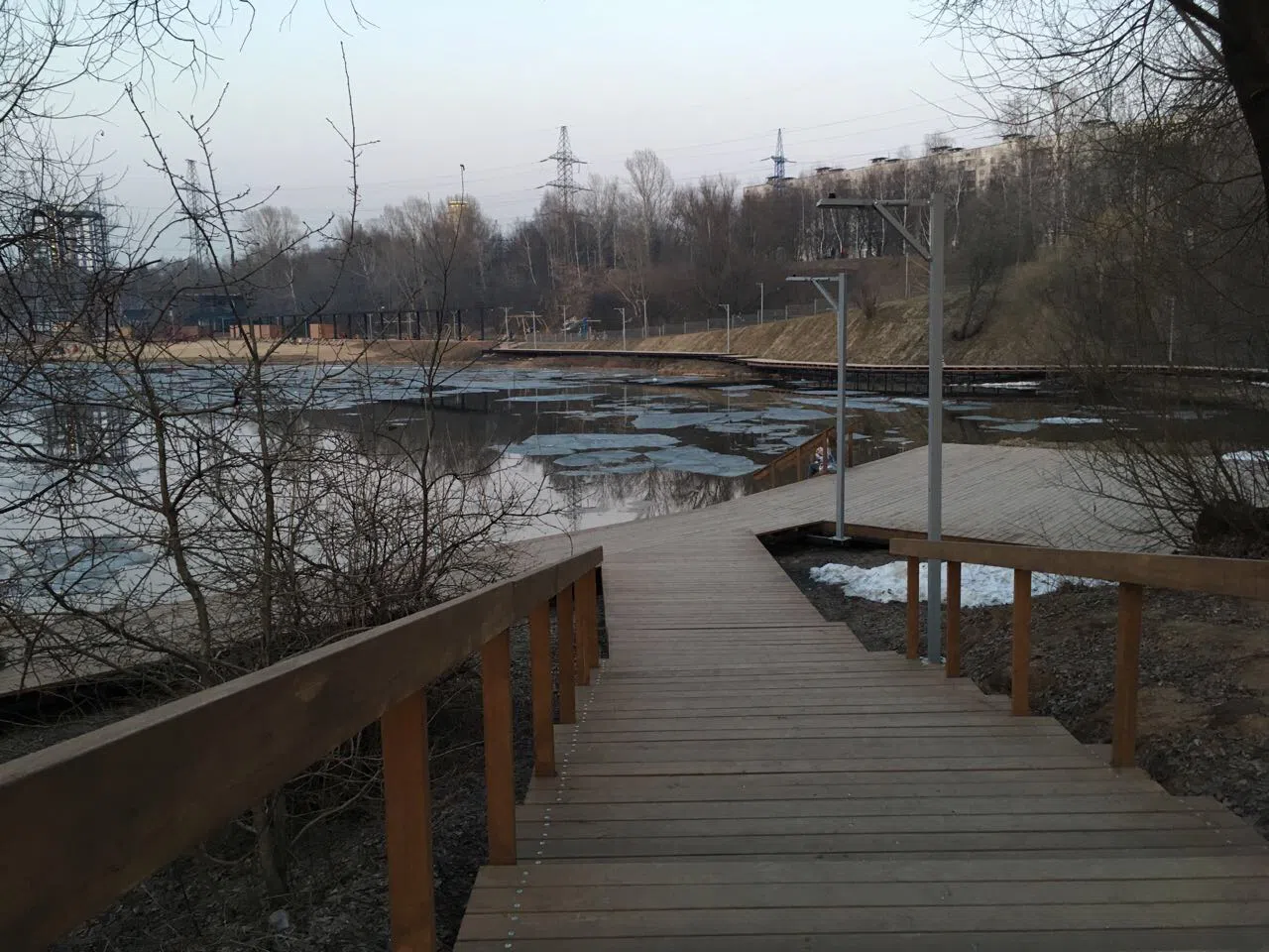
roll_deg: +1.6
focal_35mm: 29
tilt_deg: -9.6
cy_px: 476
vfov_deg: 48.2
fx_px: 1063
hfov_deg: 61.7
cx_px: 634
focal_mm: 4.15
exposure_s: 1/33
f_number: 2.2
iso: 100
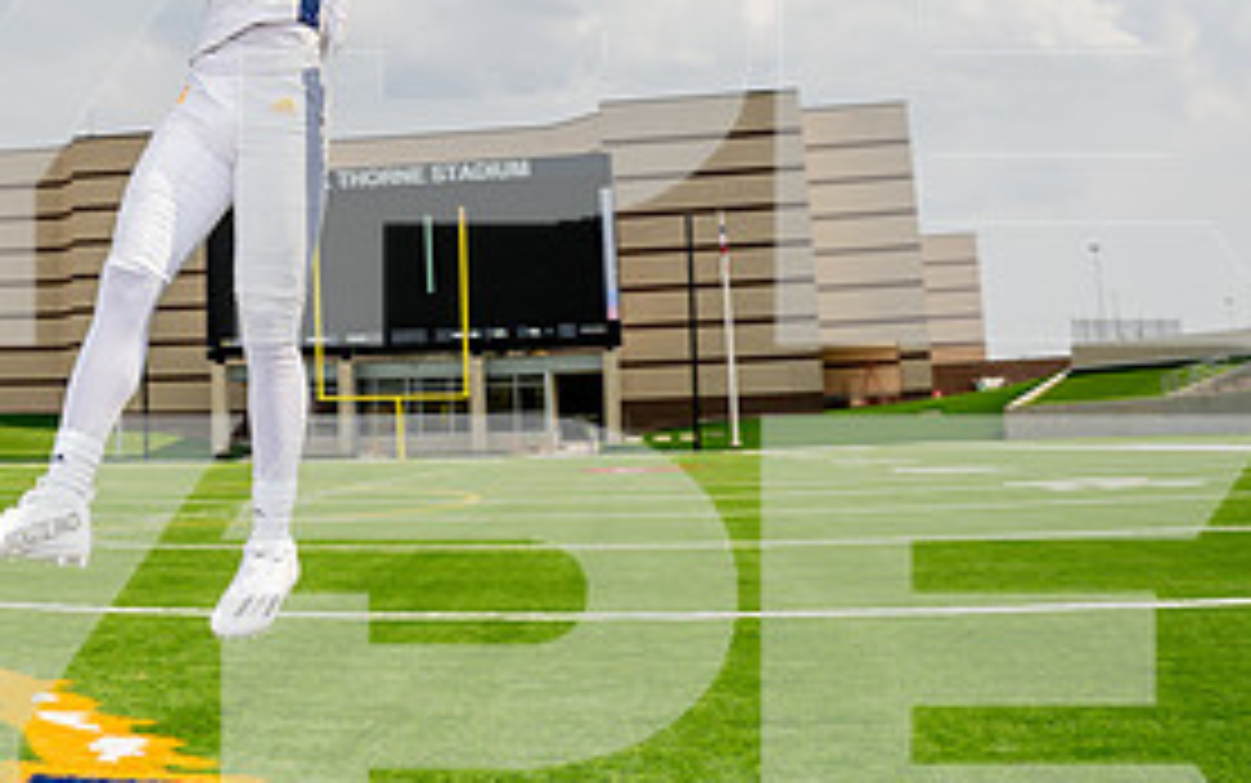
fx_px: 1501
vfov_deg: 28.3
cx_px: 148
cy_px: 110
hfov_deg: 42.0
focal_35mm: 44
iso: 100
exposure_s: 1/250
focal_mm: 20
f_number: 8
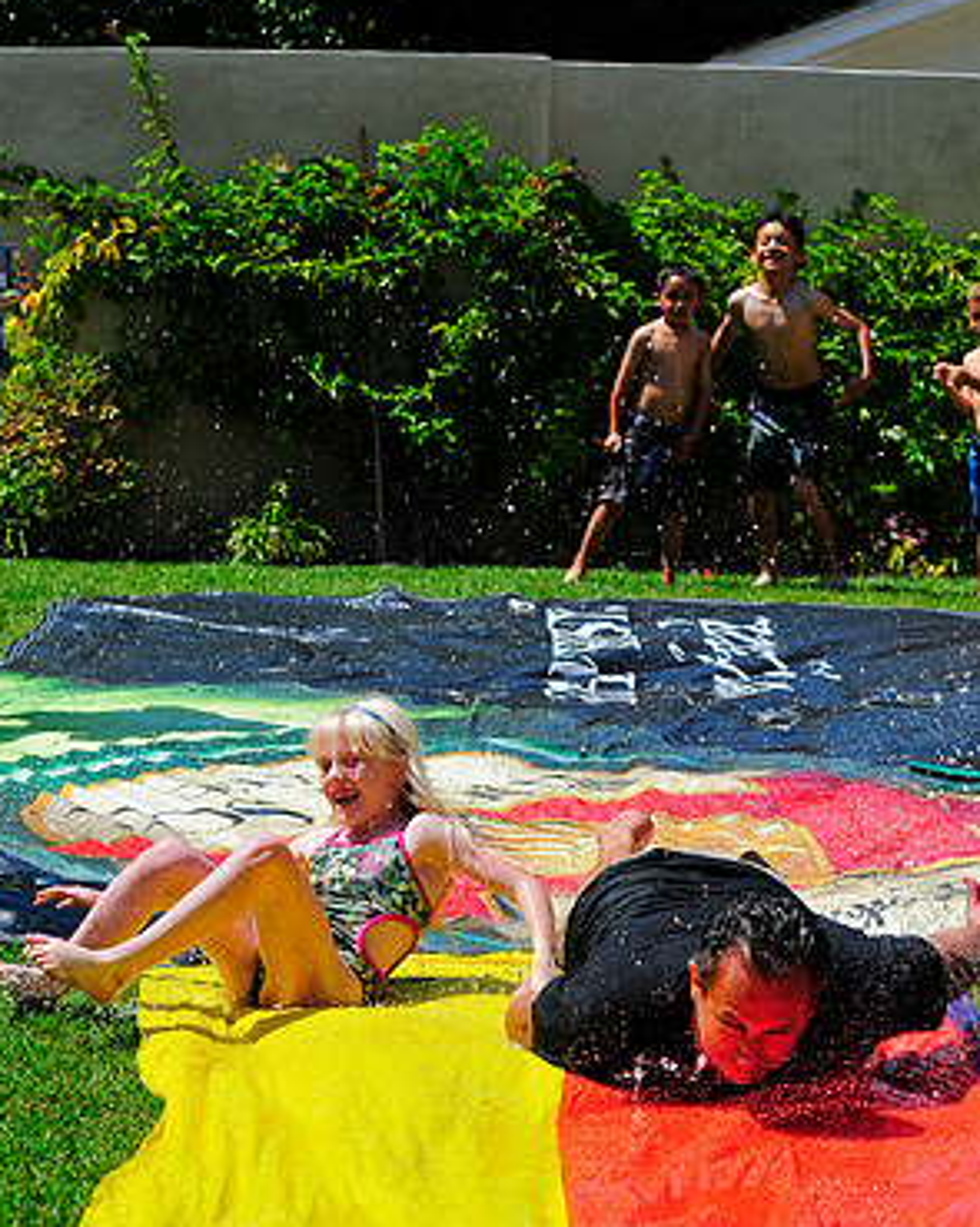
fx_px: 4352
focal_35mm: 120
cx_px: 490
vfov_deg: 16.0
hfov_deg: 12.8
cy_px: 728
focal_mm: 70
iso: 200
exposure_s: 1/1250
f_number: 5.6
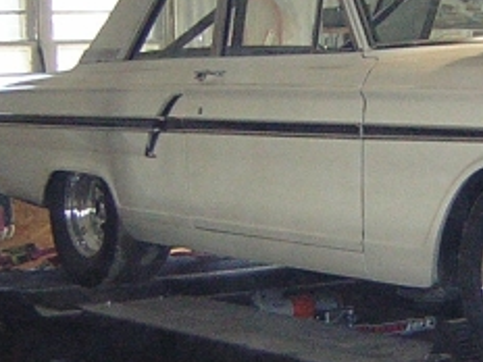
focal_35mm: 124
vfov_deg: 12.0
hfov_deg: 15.6
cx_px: 479
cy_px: 181
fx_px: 1730
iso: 154
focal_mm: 4.7
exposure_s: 1/60.1
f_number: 2.6
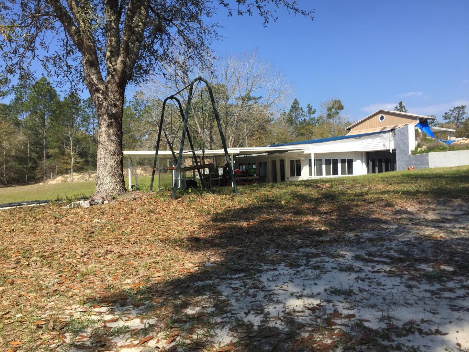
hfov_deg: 61.7
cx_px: 234
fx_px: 393
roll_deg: +0.5
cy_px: 176
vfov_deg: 48.2
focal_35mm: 29
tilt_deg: -0.3
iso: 32
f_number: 2.2
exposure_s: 1/1647
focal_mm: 4.15
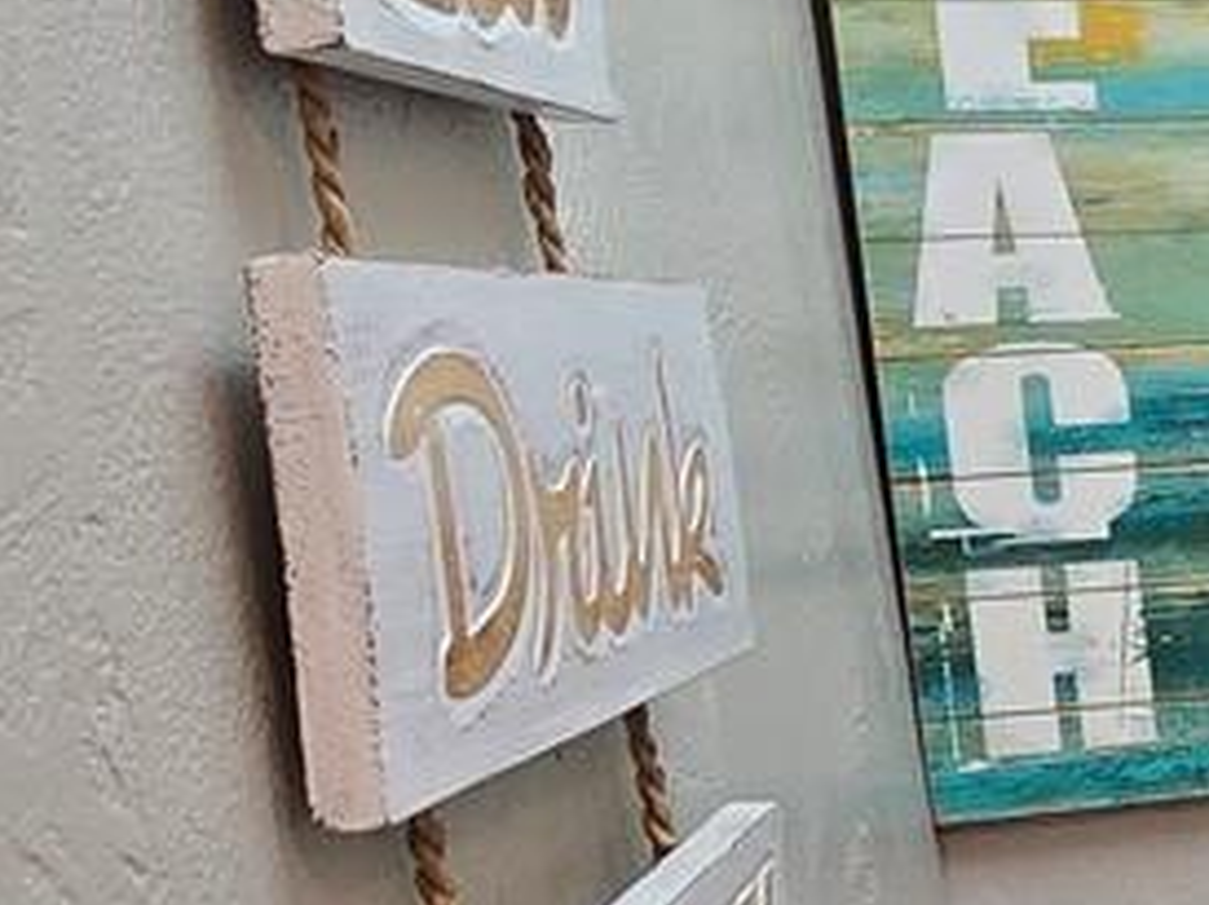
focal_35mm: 76
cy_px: 596
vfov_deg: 19.3
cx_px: 2462
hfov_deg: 17.6
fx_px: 2652
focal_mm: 2.2
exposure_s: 1/60
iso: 100
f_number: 2.2
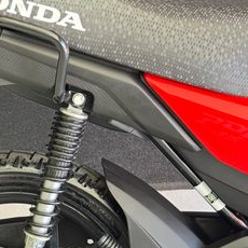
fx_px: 705
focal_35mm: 87
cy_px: 185
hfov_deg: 19.6
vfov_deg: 19.8
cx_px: 25
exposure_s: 1/60
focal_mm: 6.76
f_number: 1.78
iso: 250
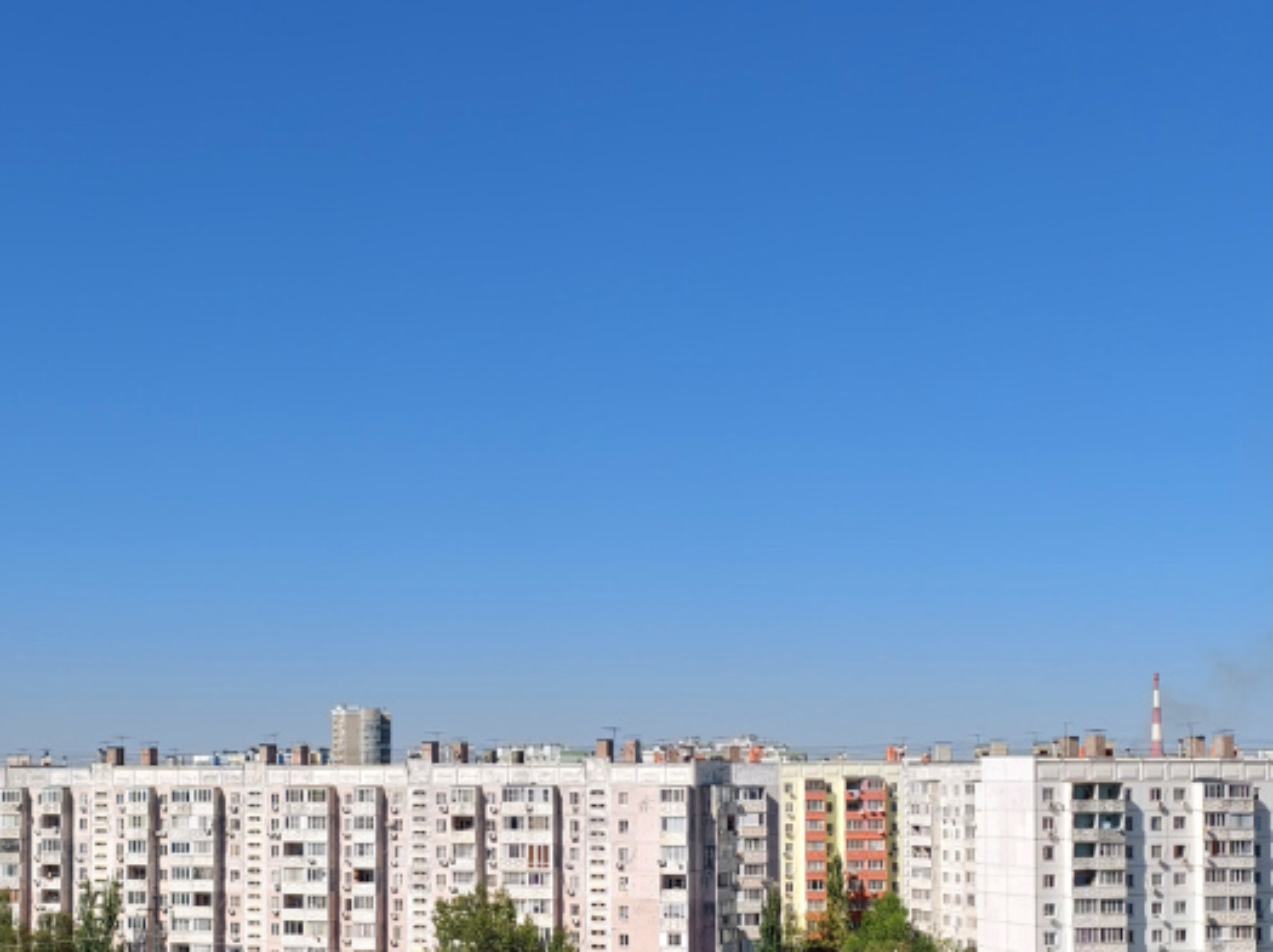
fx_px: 2095
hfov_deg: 33.7
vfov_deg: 25.3
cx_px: 519
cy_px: 711
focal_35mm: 57
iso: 72
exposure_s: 1/3534
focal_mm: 6.54
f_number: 1.57
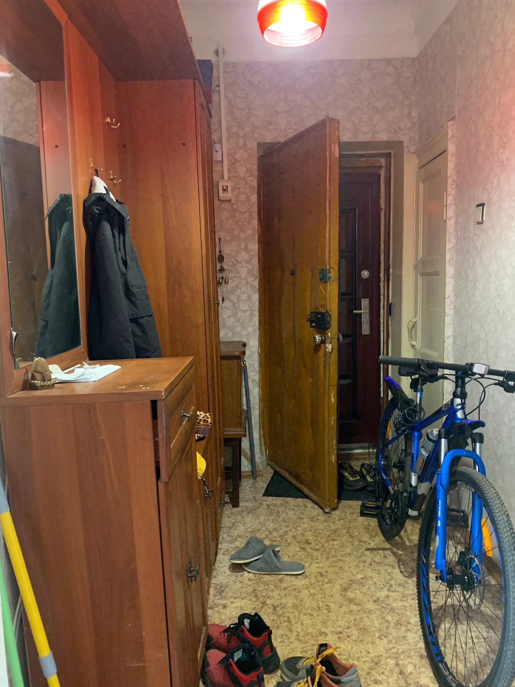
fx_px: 536
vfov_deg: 65.3
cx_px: 266
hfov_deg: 51.3
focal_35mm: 27
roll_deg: +1.5
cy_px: 347
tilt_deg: -5.8
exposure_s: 1/25
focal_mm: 4.25
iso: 500
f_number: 1.8
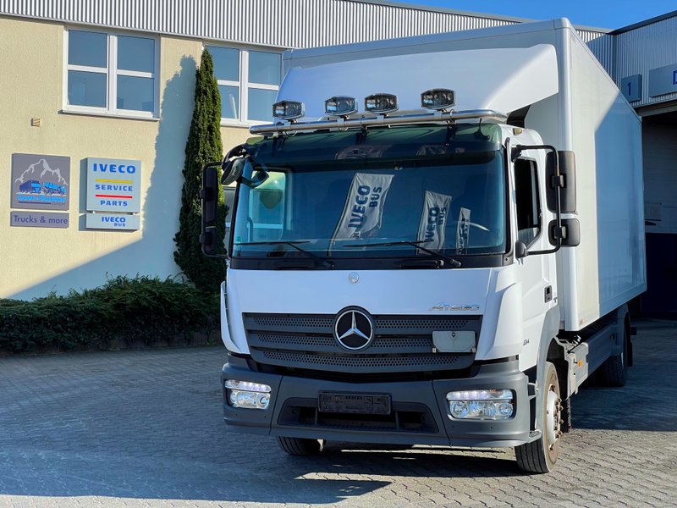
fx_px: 1017
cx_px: 338
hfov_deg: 36.8
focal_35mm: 52
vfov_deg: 28.0
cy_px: 254
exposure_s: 1/1295
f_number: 2
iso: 25
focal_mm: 6
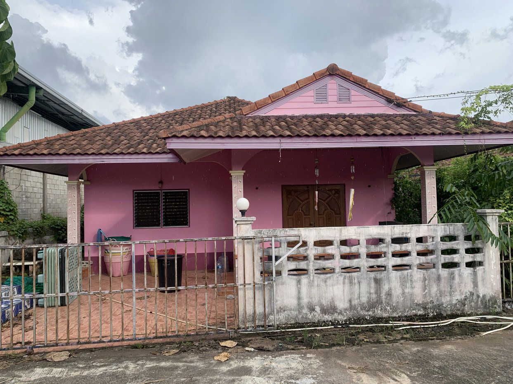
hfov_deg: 67.3
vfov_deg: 53.1
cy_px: 192
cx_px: 256
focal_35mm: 26
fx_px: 385
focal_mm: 4.25
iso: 25
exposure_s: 1/696
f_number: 1.8
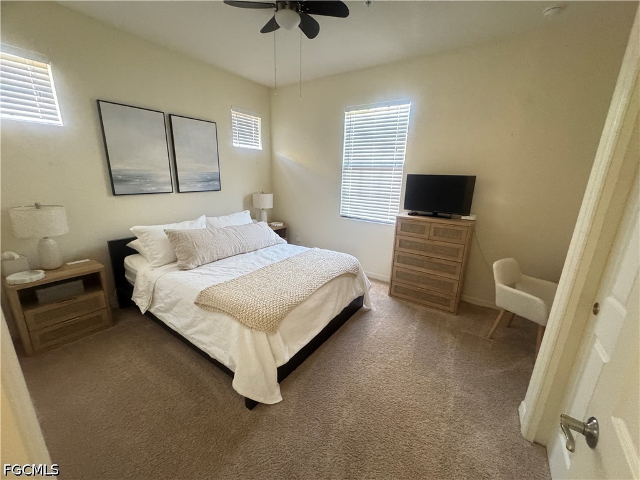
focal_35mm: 14
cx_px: 320
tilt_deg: -15.9
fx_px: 259
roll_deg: -1.9
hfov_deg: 102.1
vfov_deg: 85.7
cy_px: 240
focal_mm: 2.22
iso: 1000
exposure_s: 1/60
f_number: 2.2
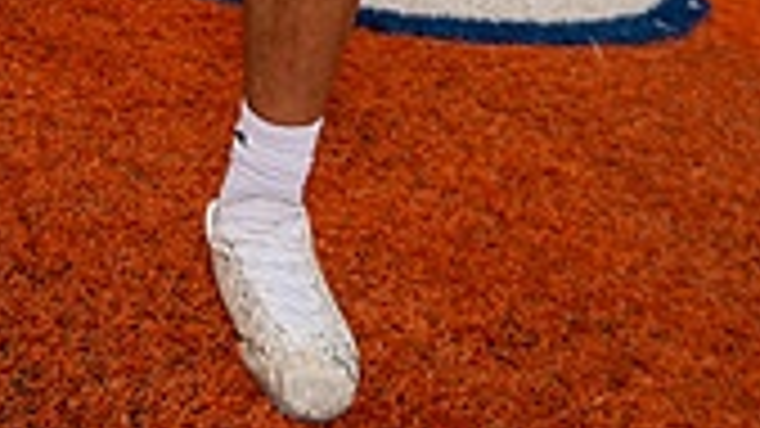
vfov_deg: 12.7
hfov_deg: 26.9
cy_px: -536
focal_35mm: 78
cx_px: 198
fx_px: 1572
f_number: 5.6
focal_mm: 28
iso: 100
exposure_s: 1/250
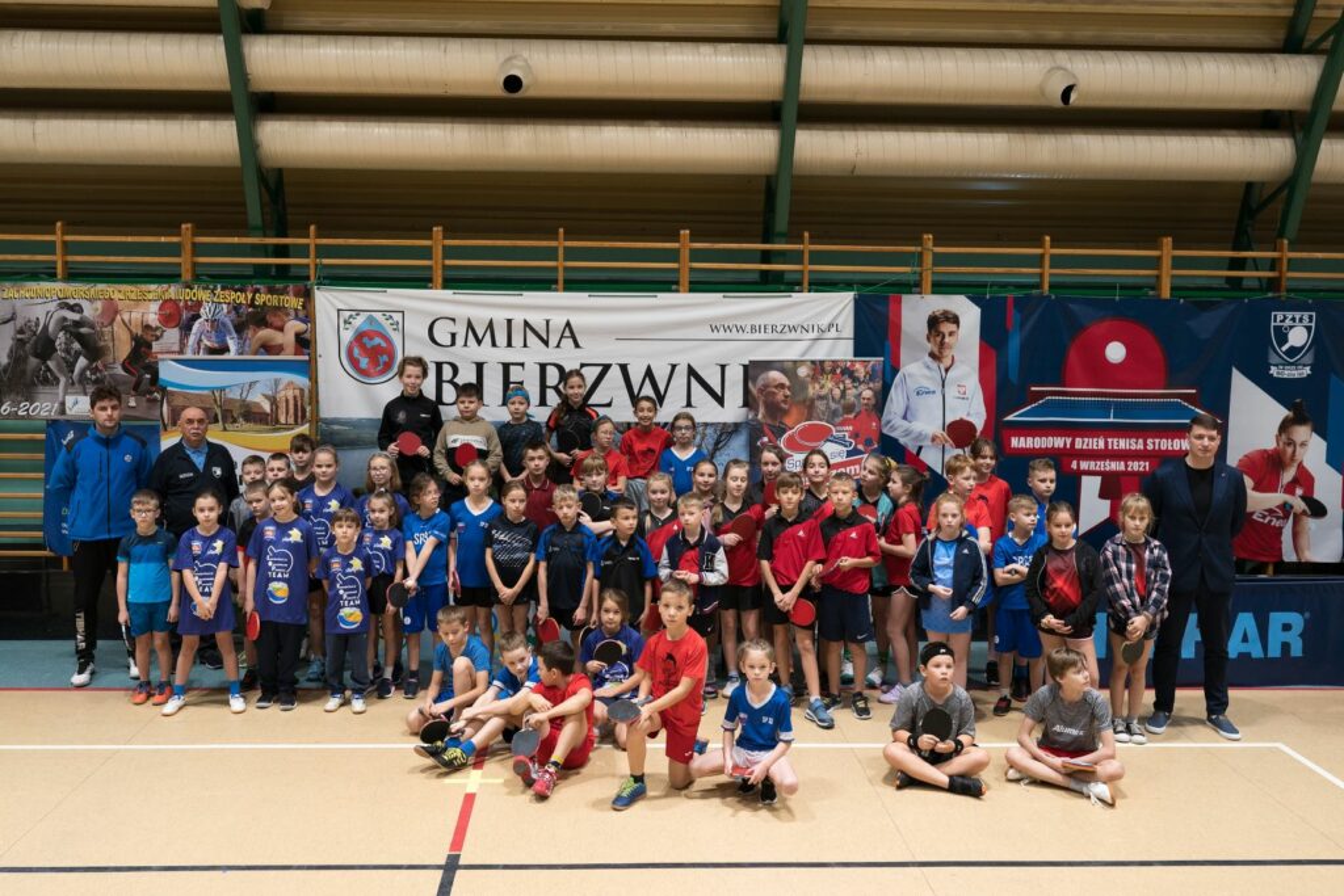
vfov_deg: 53.1
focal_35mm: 24
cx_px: 672
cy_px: 448
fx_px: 896
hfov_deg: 73.7
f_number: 4.5
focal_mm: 24
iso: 640
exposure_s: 1/100
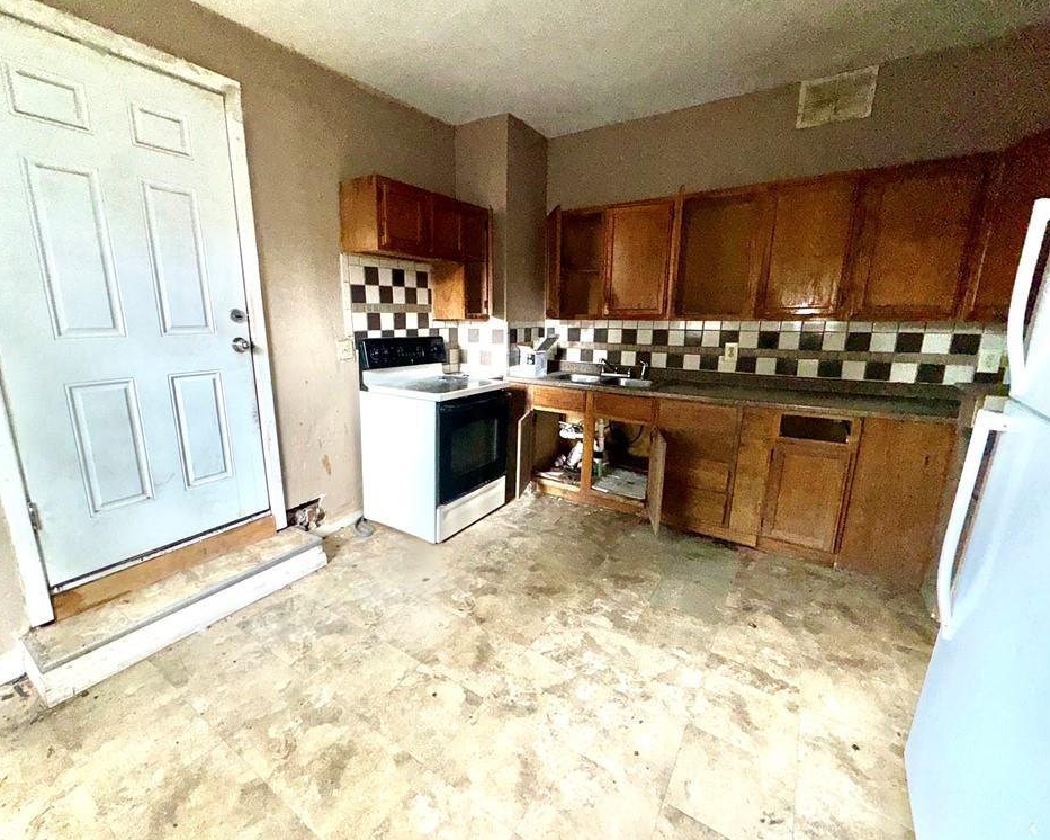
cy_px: 418
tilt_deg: -14.0
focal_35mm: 15
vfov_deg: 84.0
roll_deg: +0.4
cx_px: 488
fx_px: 466
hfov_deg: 96.7
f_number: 2.2
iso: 50
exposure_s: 1/122
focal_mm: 2.22
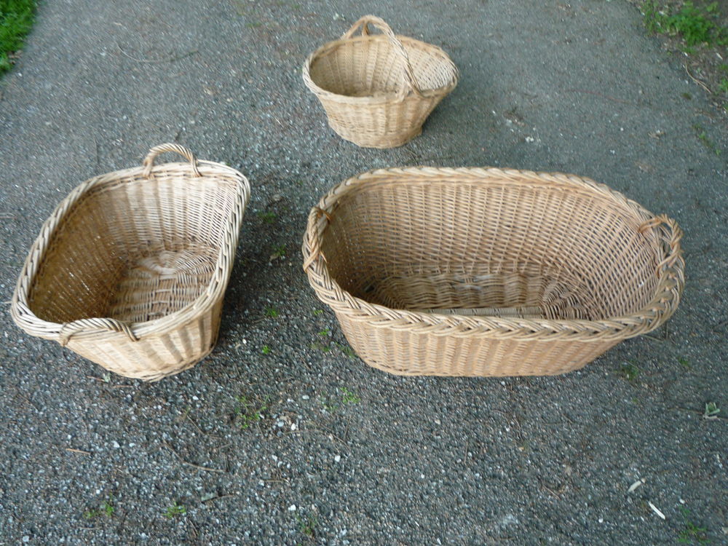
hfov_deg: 60.0
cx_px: 364
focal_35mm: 30
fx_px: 631
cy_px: 273
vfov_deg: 46.8
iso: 125
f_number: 3.3
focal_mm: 5.2
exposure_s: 1/30
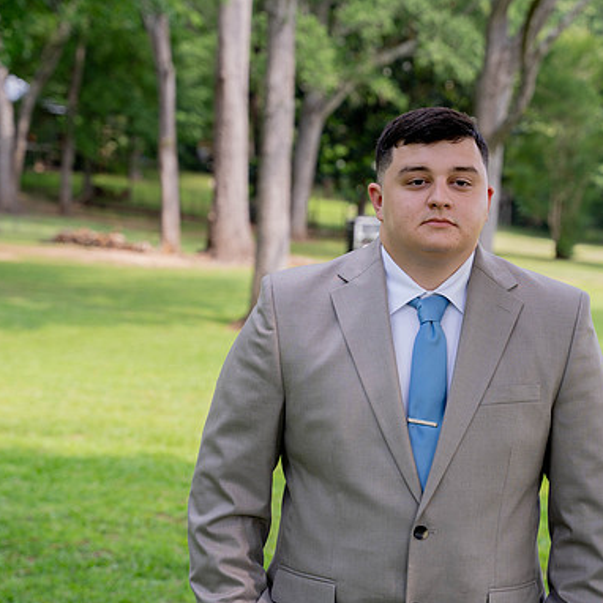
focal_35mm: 86
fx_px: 1695
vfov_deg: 20.2
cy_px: 304
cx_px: 425
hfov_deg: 20.1
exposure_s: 1/250
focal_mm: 66.7
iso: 200
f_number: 4.5
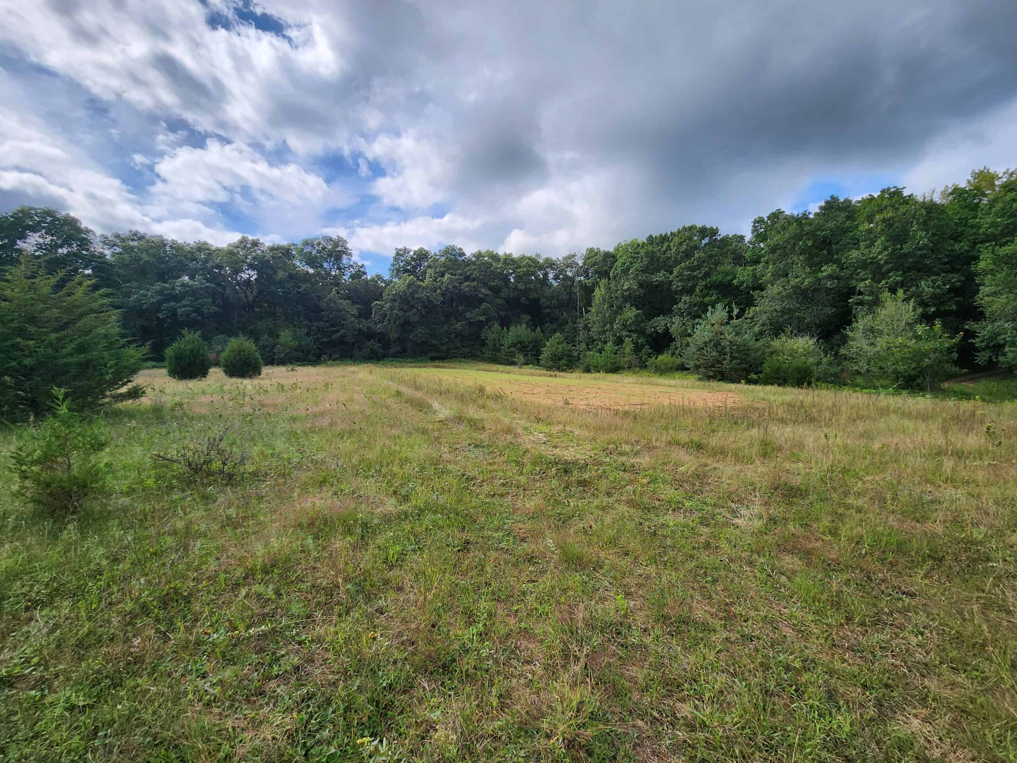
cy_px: 382
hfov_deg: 106.2
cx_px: 508
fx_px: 382
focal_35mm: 13
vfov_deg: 89.9
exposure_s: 1/1904
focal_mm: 2.2
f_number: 2.2
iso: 50
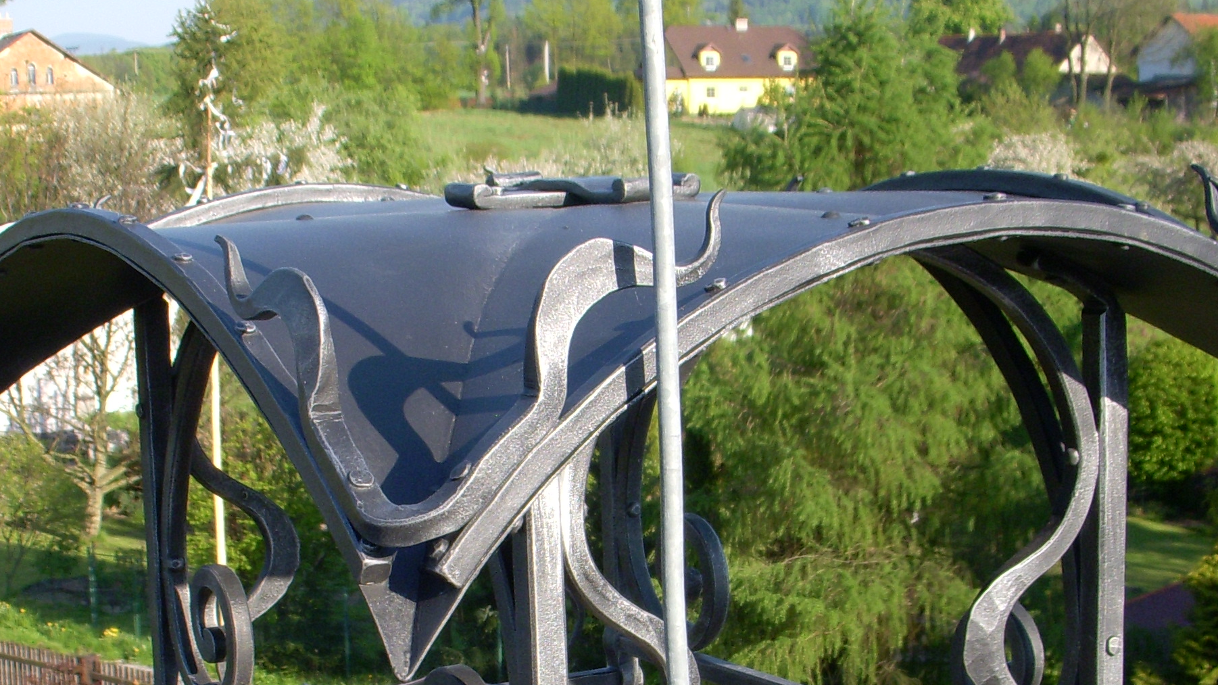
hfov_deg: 28.2
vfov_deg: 15.9
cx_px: 535
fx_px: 2422
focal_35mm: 75
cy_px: 624
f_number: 3.3
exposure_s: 1/400
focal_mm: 6.3
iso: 100
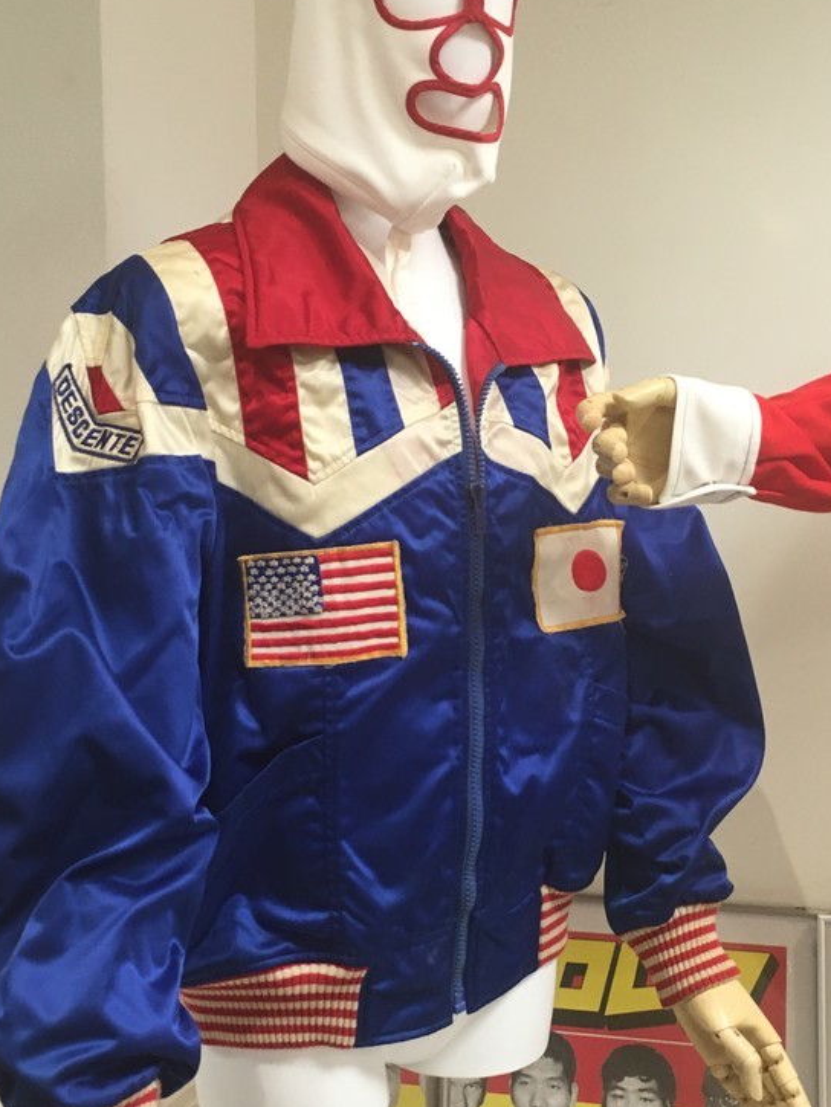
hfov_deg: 30.3
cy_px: 600
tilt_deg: -5.5
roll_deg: +0.3
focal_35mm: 48
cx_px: 458
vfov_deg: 39.6
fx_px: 1536
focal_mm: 4.15
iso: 64
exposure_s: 1/33
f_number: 2.2
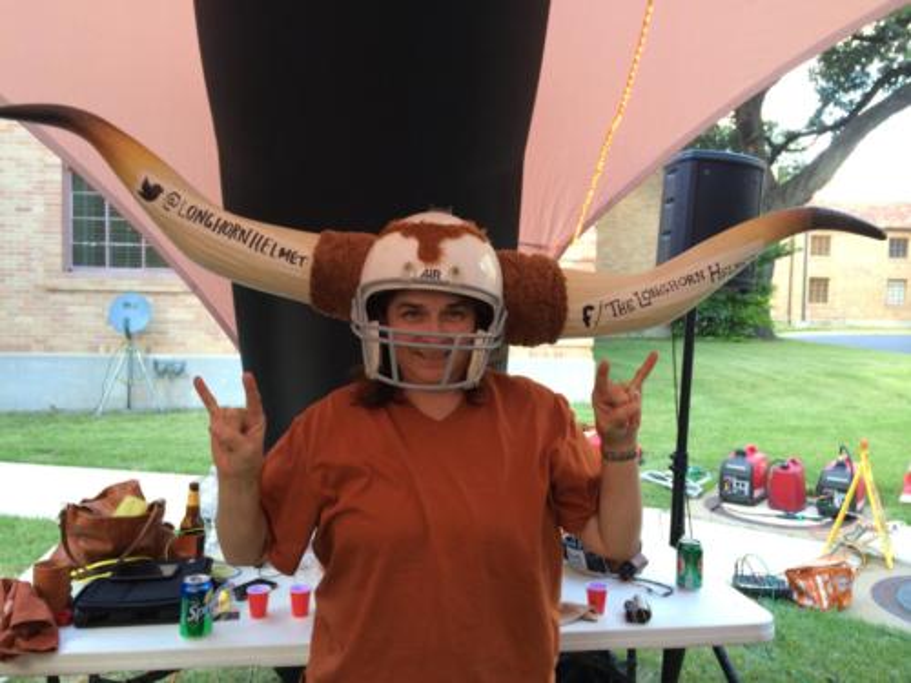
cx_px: 456
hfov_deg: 60.0
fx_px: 790
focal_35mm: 30
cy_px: 342
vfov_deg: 46.8
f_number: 2.2
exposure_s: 1/60
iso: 50
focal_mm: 4.12
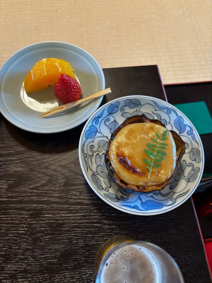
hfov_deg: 53.1
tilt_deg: -68.6
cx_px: 106
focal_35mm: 26
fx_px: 212
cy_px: 142
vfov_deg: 67.3
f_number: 1.6
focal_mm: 5.96
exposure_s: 1/60
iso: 160
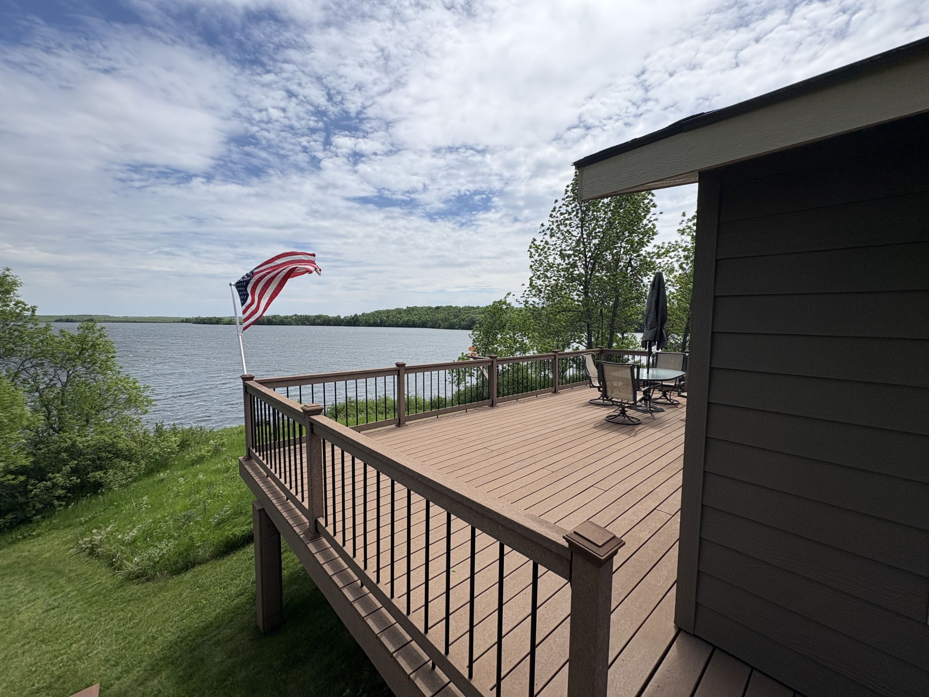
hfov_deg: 102.1
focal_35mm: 14
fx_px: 376
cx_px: 464
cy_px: 348
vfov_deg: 85.7
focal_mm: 2.22
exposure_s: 1/3390
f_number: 2.2
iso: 50
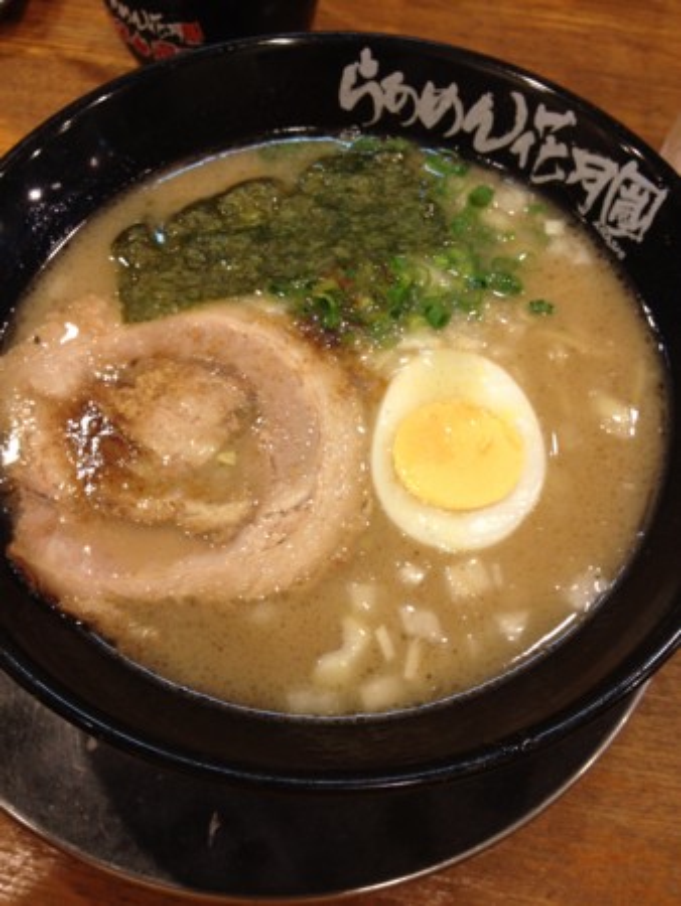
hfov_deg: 40.7
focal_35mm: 35
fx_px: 917
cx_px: 340
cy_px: 453
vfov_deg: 52.6
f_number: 2.4
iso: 100
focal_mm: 4.28
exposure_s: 1/20
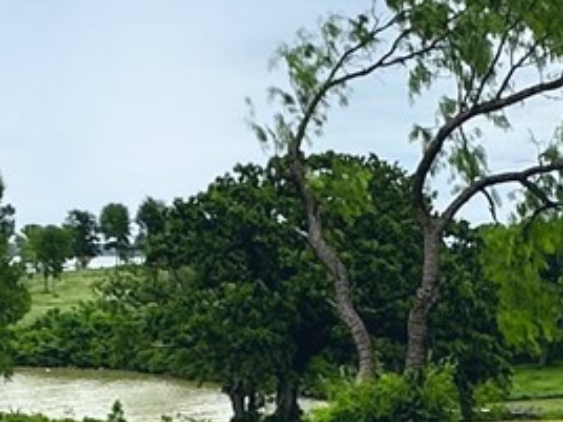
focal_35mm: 107
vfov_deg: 12.8
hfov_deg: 18.3
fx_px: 1740
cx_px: 147
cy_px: 718
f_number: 2.2
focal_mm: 2.22
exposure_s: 1/1689
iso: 50
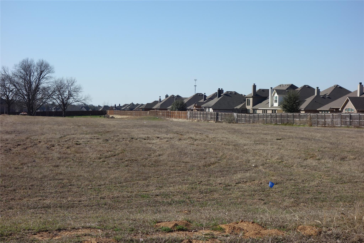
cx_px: 182
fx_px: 778
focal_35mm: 77
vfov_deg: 17.7
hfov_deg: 26.3
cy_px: 122
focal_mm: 28.5
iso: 125
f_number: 5.6
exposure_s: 1/640
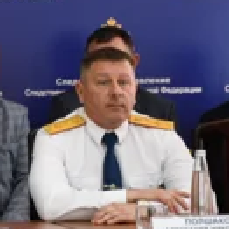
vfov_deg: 8.6
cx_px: -98
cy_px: 153
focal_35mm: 203
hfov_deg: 8.5
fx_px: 1519
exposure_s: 1/80
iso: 1600
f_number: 4.8
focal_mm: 52
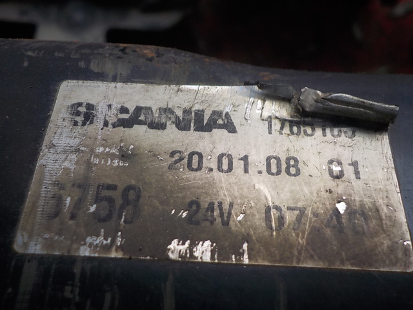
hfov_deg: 60.0
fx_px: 358
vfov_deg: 46.8
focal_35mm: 30
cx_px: 206
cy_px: 155
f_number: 3.3
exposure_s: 1/80
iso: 125
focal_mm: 4.1
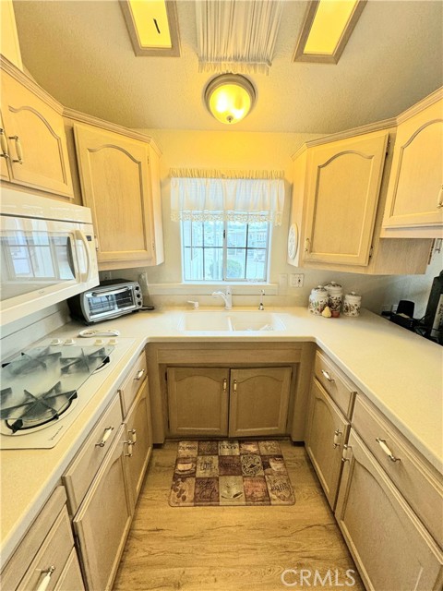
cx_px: 222
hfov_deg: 85.7
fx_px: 239
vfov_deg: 102.1
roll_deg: +0.2
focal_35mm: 14
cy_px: 296
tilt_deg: -14.8
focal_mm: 2.22
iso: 200
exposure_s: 1/120
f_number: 2.2
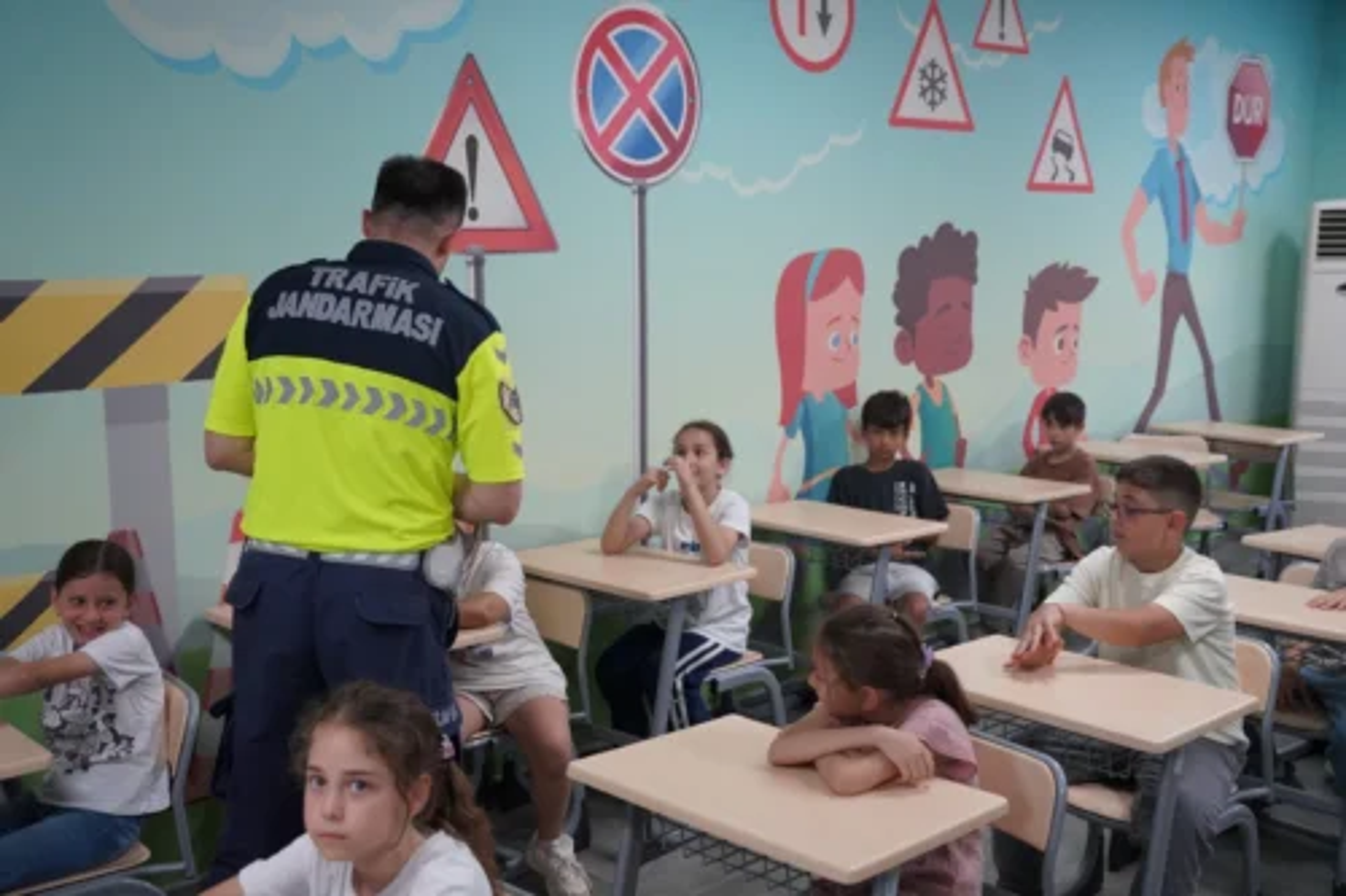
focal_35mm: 39
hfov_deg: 49.7
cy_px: 448
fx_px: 1454
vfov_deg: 34.3
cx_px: 673
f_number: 4
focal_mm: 38.9
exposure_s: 1/160
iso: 1250
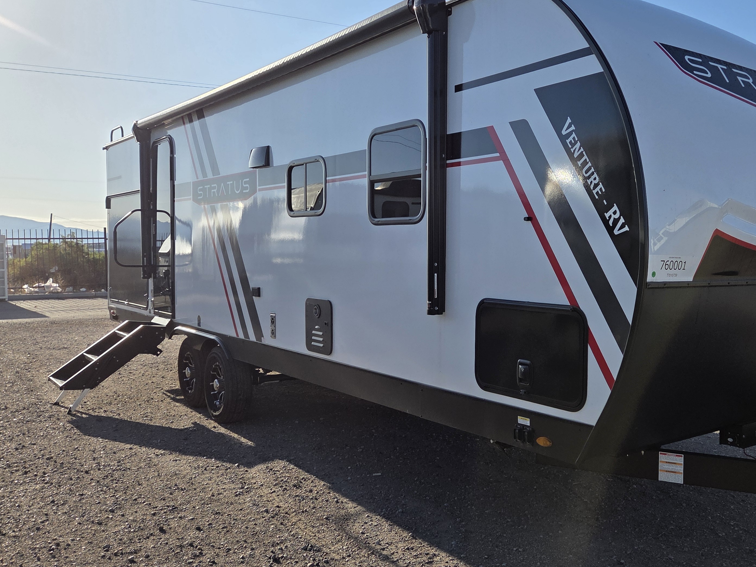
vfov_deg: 42.9
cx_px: 512
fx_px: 721
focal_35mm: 33
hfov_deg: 54.1
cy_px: 290
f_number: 1.8
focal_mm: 5.4
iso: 80
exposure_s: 1/6412
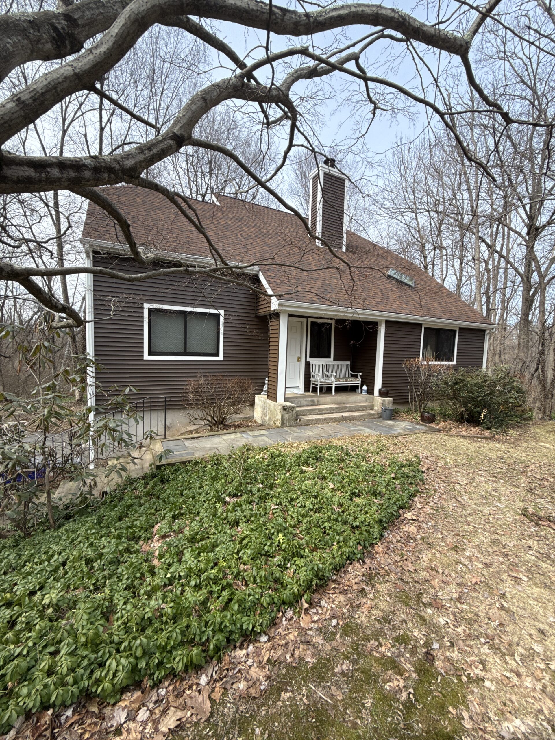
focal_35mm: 14
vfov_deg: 102.1
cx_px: 278
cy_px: 370
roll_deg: -2.5
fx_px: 299
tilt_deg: -2.3
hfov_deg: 85.7
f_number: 2.2
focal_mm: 2.22
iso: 64
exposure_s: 1/596
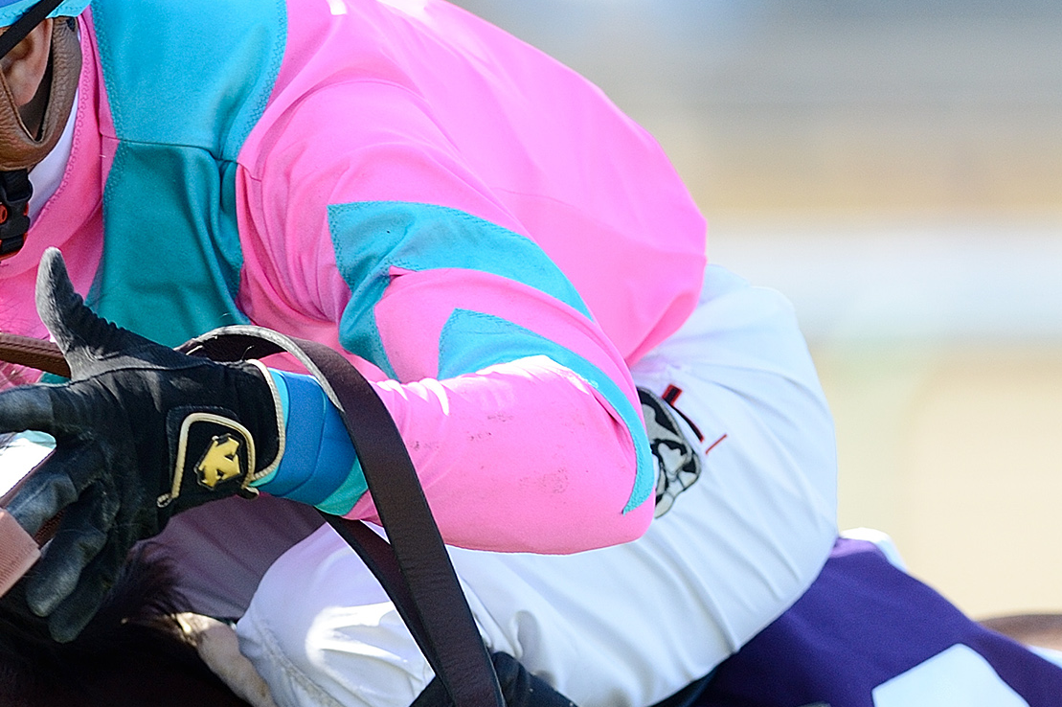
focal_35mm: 974
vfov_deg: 1.4
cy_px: 715
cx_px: 130
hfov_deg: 2.1
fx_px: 28715
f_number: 5
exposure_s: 1/1250
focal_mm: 300
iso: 640
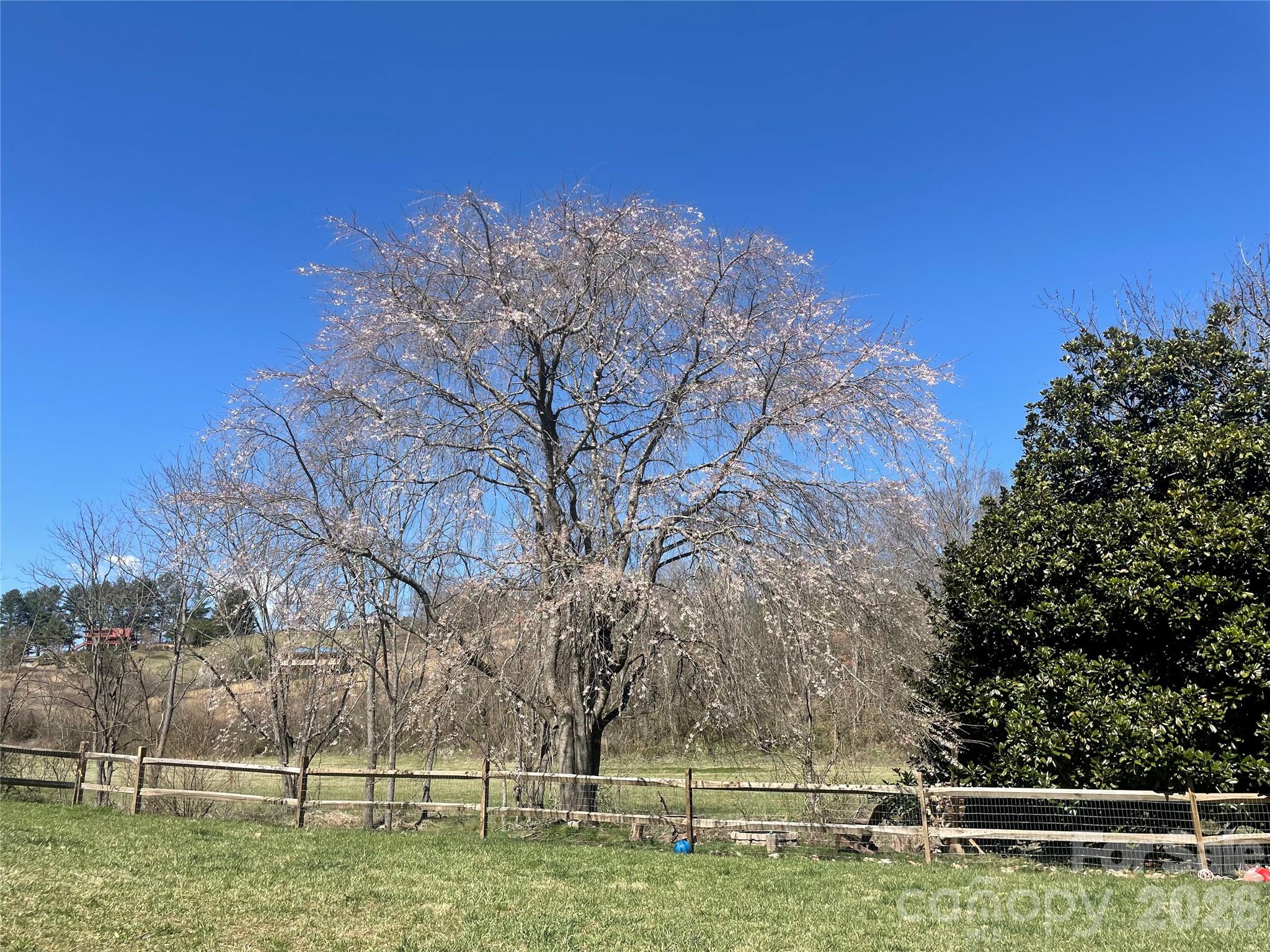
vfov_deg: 53.1
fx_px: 954
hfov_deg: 67.3
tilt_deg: +16.3
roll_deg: +1.7
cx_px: 635
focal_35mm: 26
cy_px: 476
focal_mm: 4.2
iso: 32
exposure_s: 1/2564
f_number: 1.6
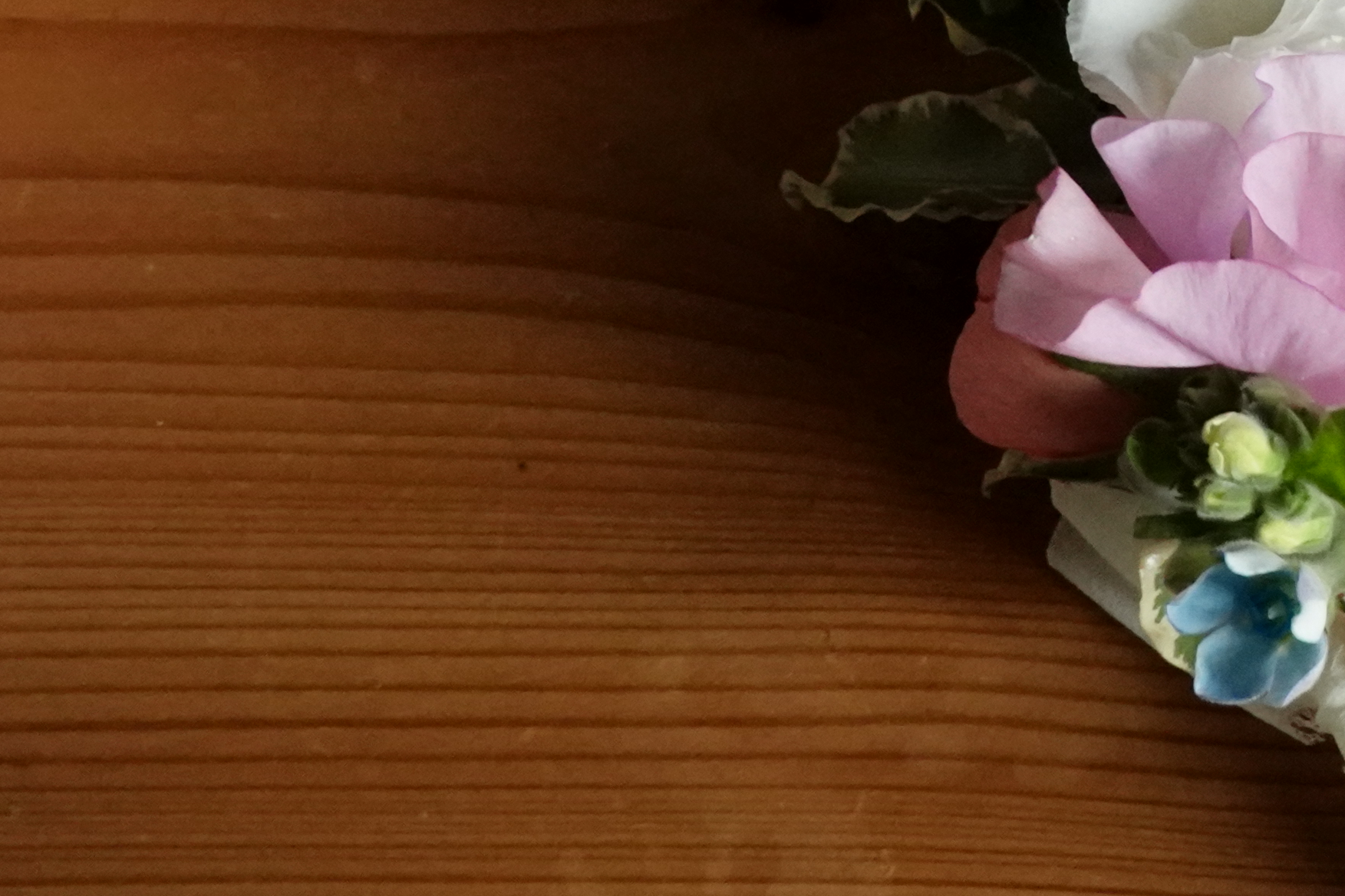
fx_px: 4782
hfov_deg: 14.8
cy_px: 71
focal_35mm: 128
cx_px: 2070
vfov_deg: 10.6
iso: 2000
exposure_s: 1/125
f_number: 4
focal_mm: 15.28
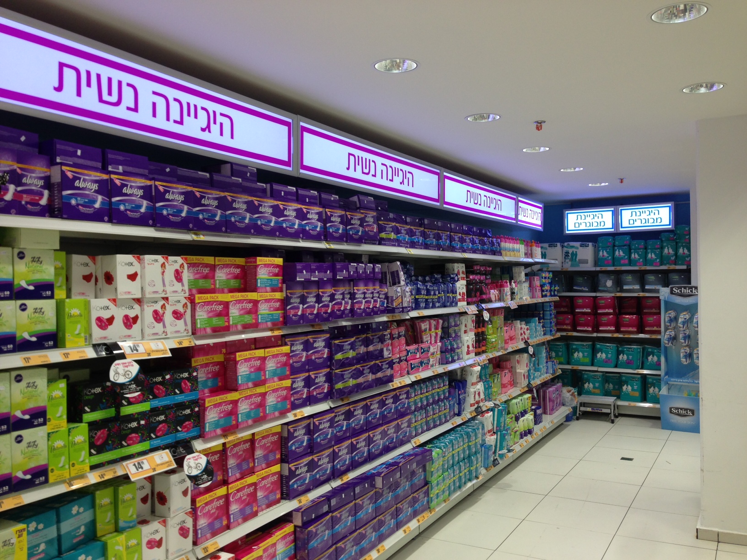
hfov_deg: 55.4
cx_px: 374
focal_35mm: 33
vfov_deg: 42.9
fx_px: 712
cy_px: 280
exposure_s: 1/60
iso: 50
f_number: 2.4
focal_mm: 4.13
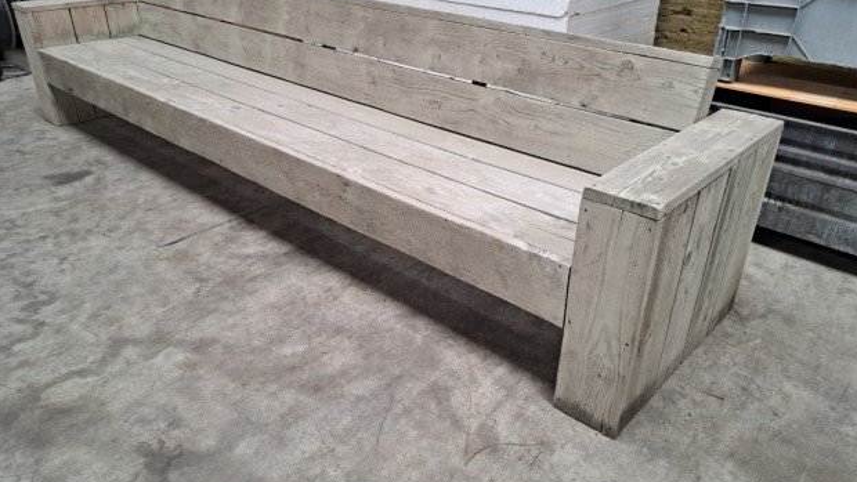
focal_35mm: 27
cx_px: 419
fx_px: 614
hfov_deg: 69.8
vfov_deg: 42.9
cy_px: 254
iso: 80
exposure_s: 1/50
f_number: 1.8
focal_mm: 5.23
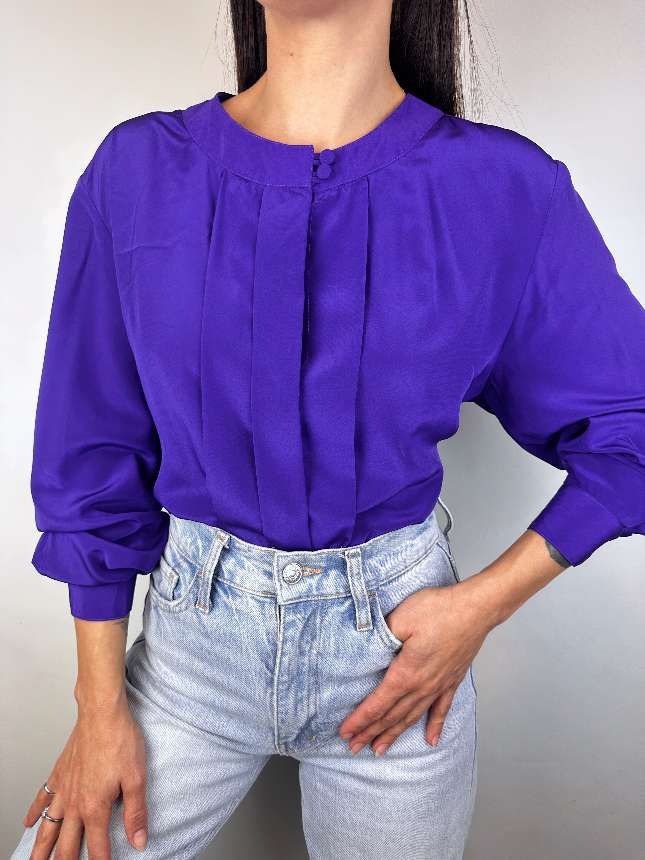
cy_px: 430
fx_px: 596
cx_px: 322
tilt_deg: -9.4
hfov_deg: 56.8
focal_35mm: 24
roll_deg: -1.4
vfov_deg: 71.6
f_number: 1.78
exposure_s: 1/100
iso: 64
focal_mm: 6.86
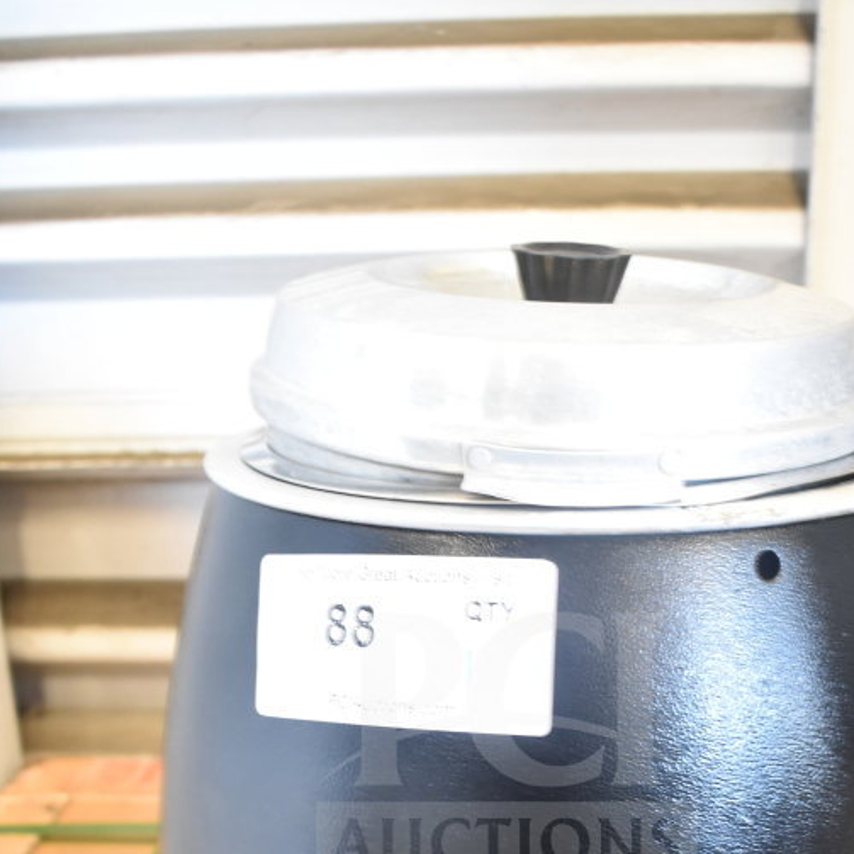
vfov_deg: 32.0
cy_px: 748
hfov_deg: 33.3
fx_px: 1423
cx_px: 506
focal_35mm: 51
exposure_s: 1/30
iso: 1800
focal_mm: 22
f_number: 3.8
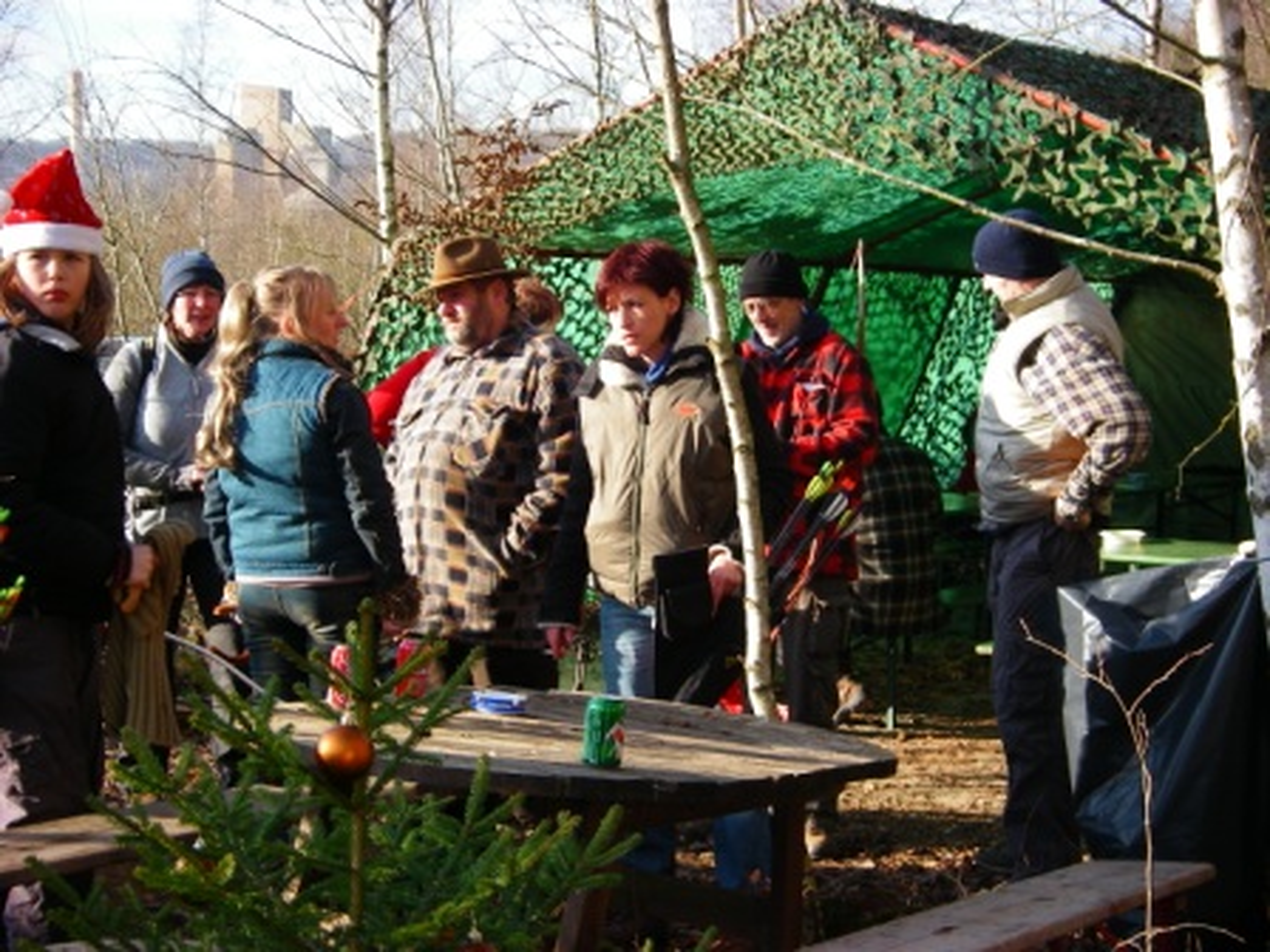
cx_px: 635
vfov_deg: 23.3
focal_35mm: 63
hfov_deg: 30.7
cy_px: 476
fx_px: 2311
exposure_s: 1/160
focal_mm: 10.5
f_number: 3.7
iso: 64
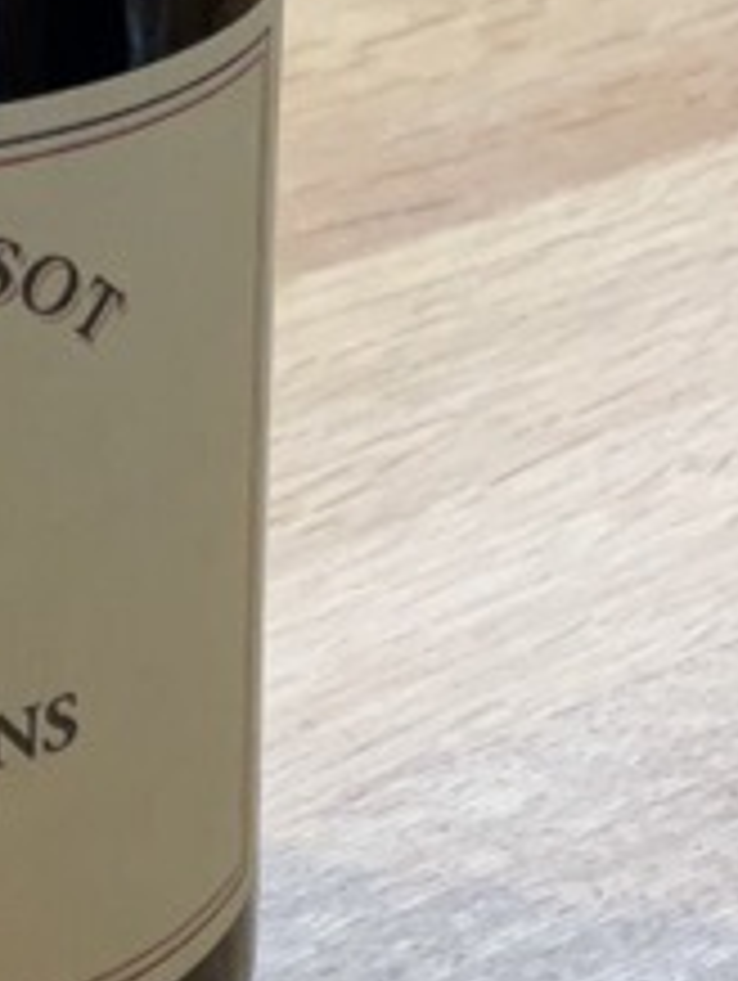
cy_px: 72
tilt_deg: -21.2
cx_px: -230
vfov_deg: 21.7
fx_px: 2497
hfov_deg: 15.9
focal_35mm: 88
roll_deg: +1.4
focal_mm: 3
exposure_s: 1/60
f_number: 1.8
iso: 125
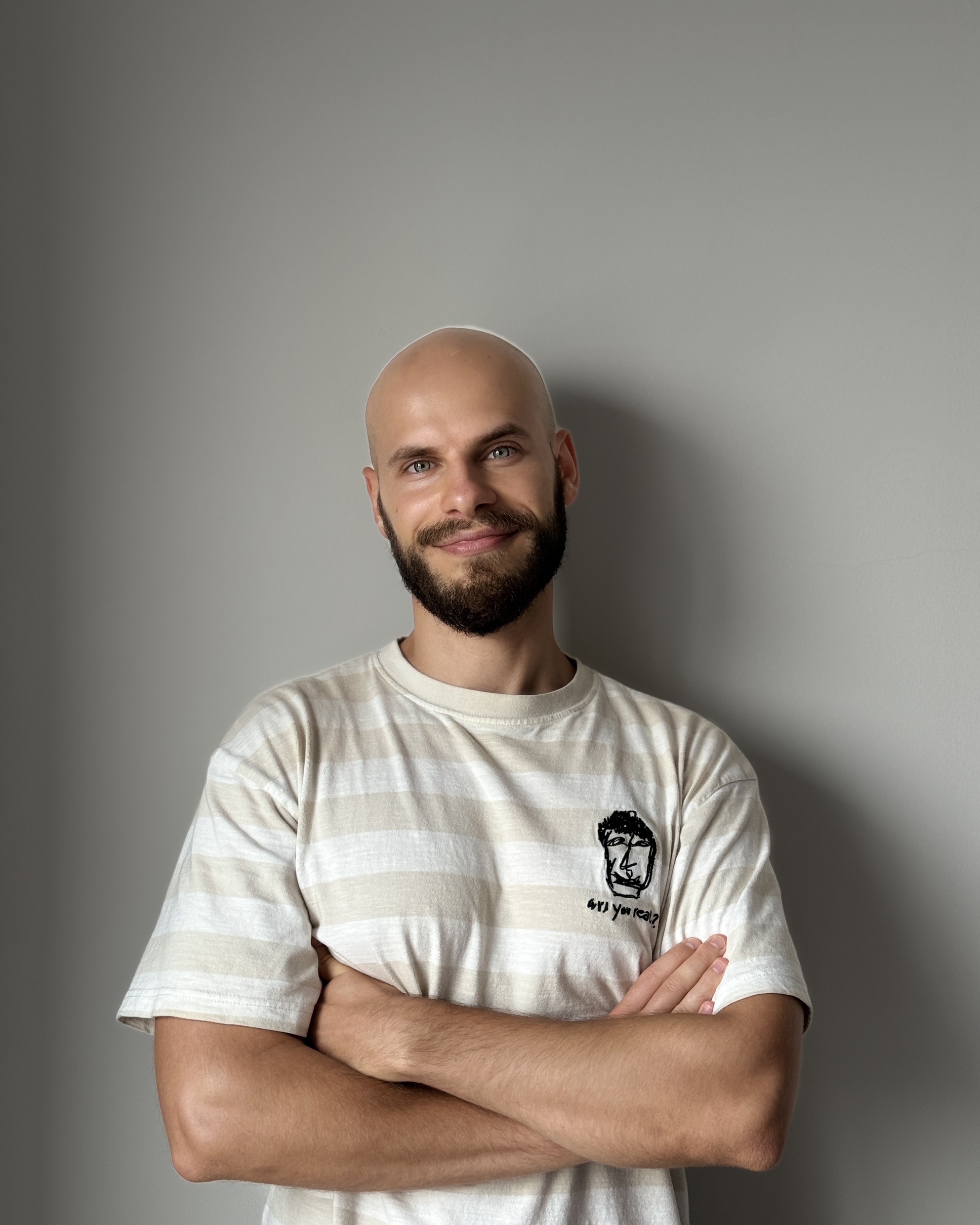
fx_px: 1849
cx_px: 498
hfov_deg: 29.7
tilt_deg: +0.4
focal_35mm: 51
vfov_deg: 36.7
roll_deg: -1.3
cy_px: 614
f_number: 1.78
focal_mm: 6.86
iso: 64
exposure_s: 1/503
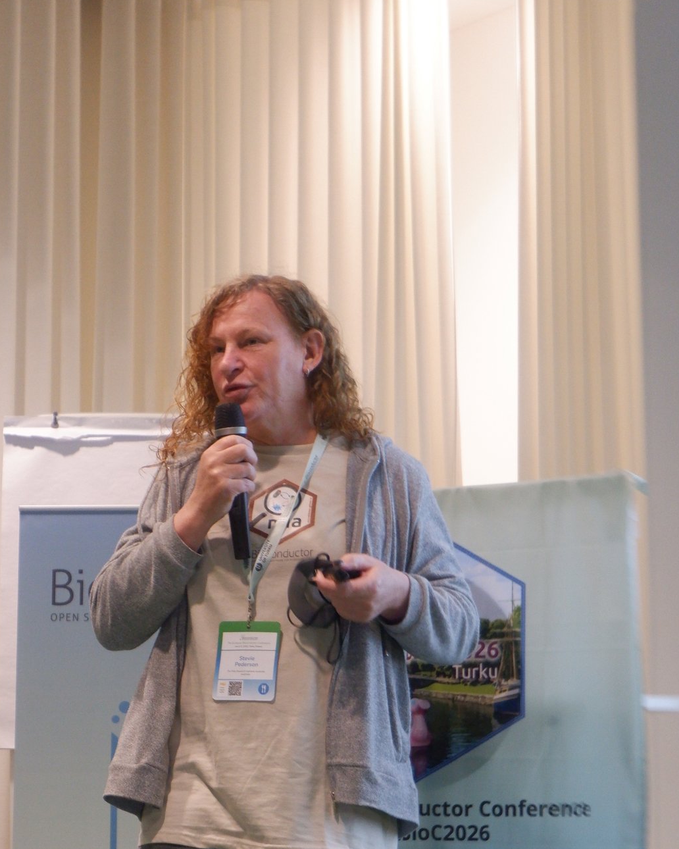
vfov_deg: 19.3
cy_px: 590
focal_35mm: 99
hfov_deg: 15.5
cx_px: 247
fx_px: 2487
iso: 2500
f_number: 5.6
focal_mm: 45
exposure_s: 1/50
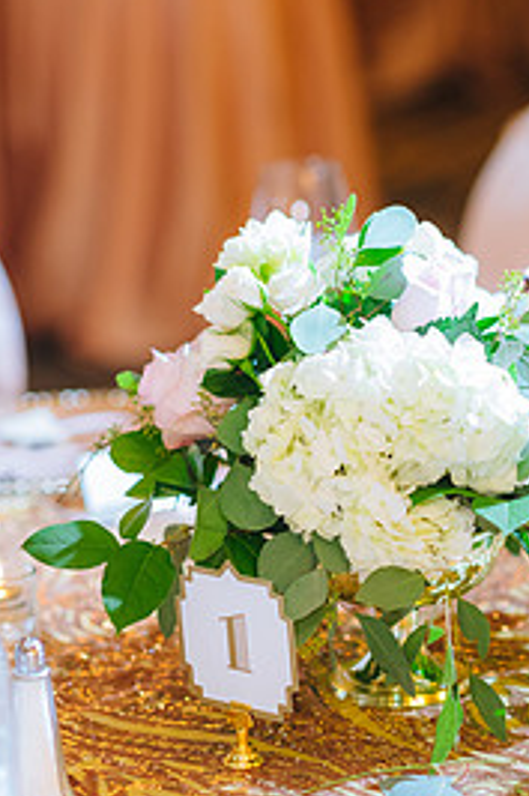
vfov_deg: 14.3
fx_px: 3178
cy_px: 392
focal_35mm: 144
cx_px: 389
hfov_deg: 9.5
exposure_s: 1/125
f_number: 2.2
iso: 1250
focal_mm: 85
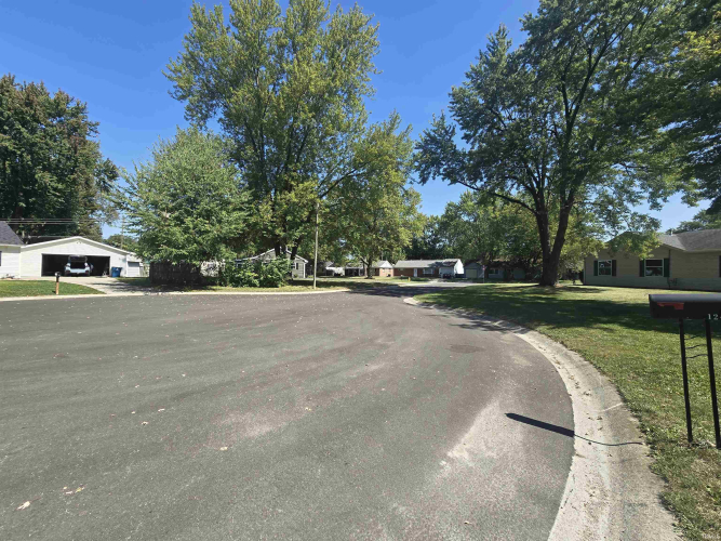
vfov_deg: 89.9
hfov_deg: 106.2
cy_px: 270
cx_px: 360
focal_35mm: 13
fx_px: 271
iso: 50
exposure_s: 1/1339
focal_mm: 2.2
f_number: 2.2
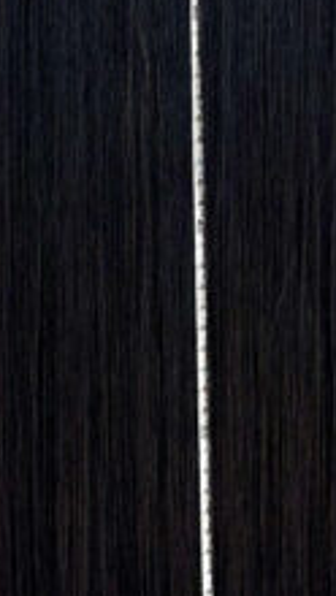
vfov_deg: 22.4
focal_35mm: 95
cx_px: 184
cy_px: 200
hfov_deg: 12.8
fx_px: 1502
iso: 100
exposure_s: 1/100
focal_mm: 6.86
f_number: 1.78
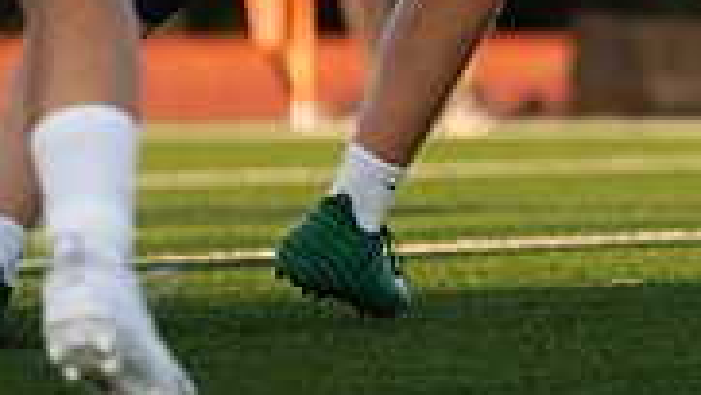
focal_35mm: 1133
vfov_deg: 1.1
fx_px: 21069
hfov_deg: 1.9
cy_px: -382
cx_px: 1087
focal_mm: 200
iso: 250
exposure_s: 1/1250
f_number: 2.8
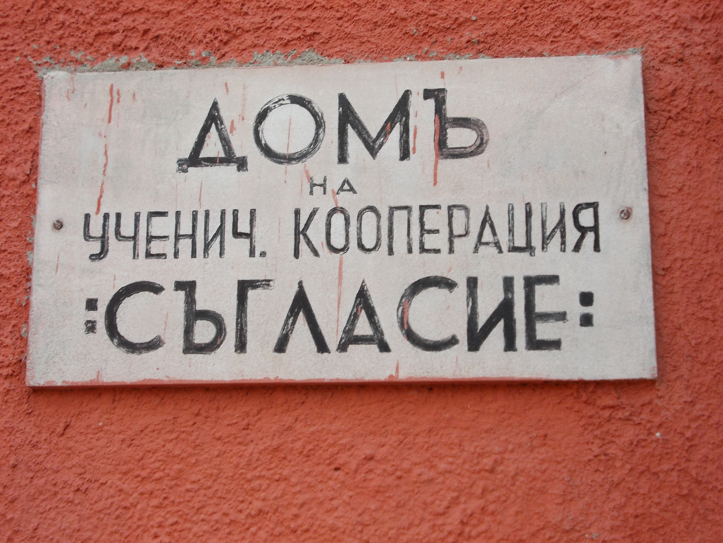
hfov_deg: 27.4
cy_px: 272
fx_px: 1483
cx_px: 362
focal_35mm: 71
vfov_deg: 20.7
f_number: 4.3
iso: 80
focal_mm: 10
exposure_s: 1/100
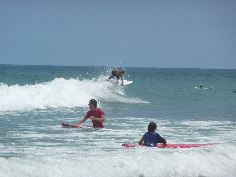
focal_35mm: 264
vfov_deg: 5.6
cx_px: 118
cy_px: 88
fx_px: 1800
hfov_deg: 7.5
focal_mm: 45.4
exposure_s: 1/1000
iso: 100
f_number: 4.9
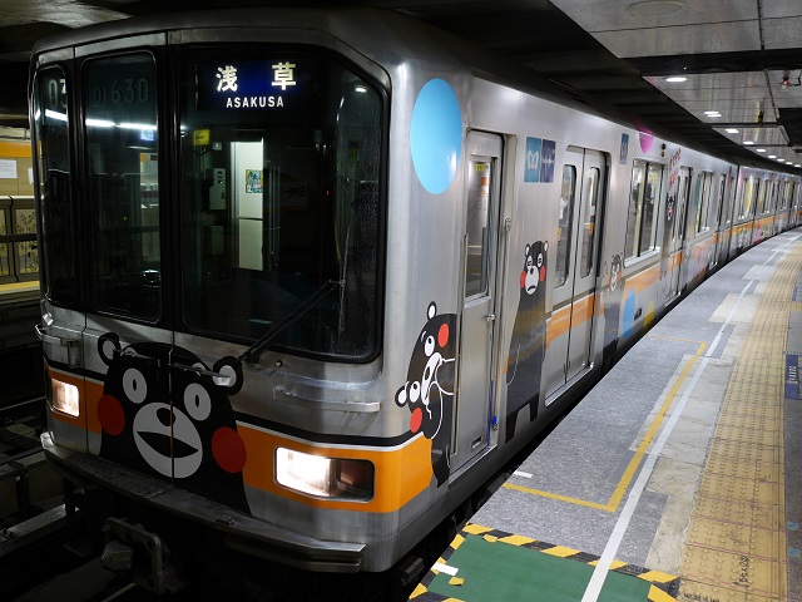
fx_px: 695
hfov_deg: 60.0
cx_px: 401
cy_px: 301
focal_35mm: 30
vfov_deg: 46.8
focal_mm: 15
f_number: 1.7
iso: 320
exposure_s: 1/60
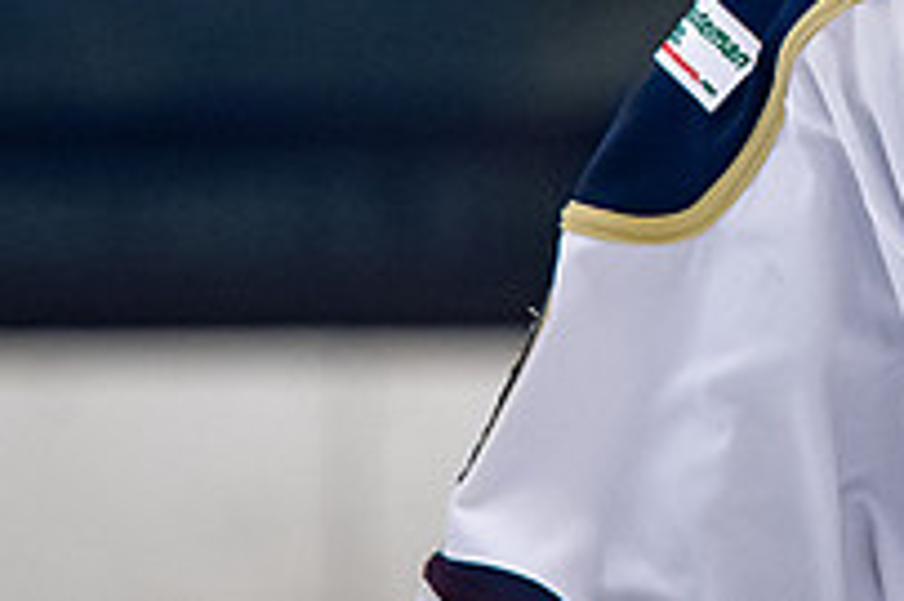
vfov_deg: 1.3
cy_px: -353
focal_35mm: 1082
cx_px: 1309
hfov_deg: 1.9
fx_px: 27148
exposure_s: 1/800
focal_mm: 200
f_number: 3.2
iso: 2000
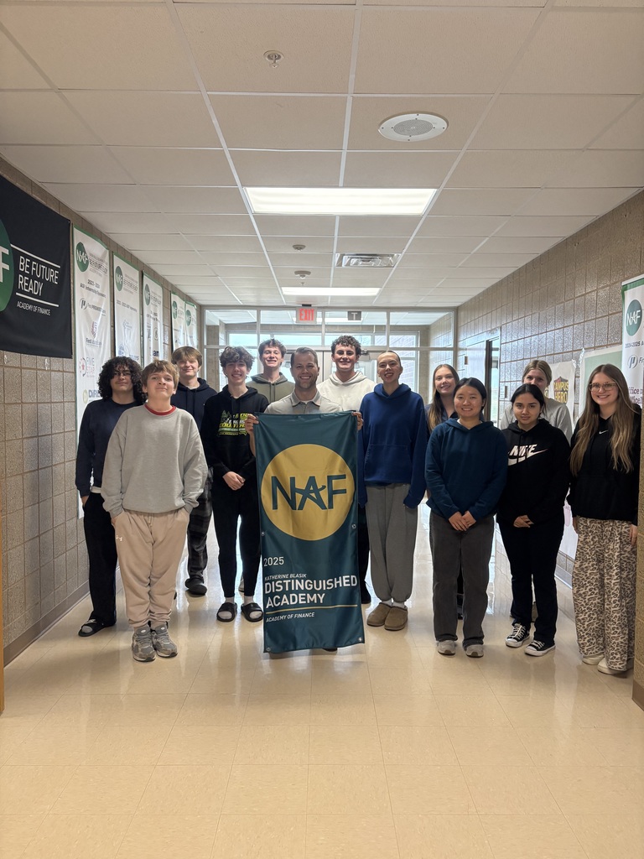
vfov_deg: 67.3
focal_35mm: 26
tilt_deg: -2.9
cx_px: 322
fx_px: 645
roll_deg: -0.4
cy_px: 430
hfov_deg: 53.1
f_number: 1.6
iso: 160
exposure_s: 1/120
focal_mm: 5.96
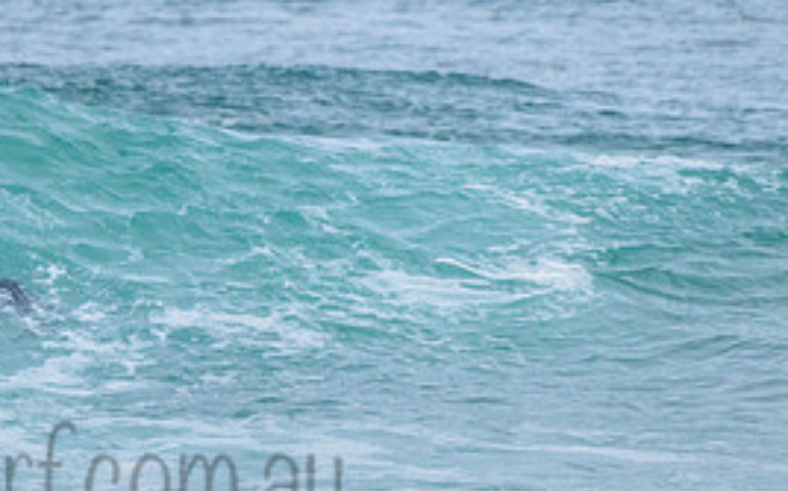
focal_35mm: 1352
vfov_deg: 1.0
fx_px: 29011
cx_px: -159
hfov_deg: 1.6
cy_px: 315
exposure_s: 1/2000
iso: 1100
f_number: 5.6
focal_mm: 500
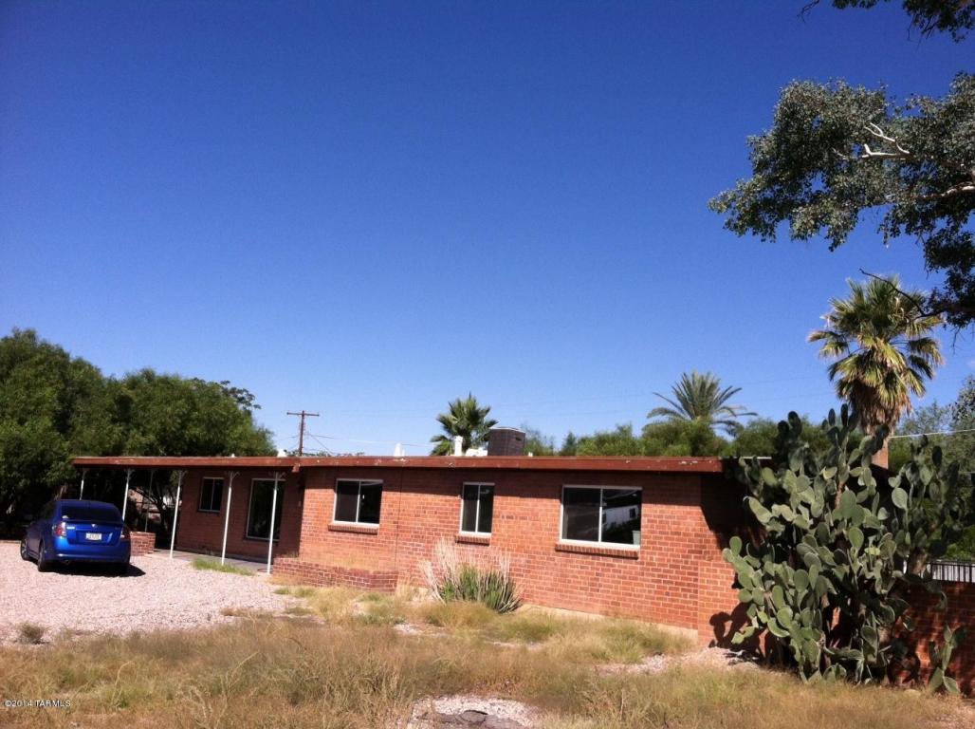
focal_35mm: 35
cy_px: 364
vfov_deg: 40.6
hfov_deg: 52.7
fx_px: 984
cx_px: 488
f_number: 2.8
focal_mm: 3.85
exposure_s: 1/1939
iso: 80
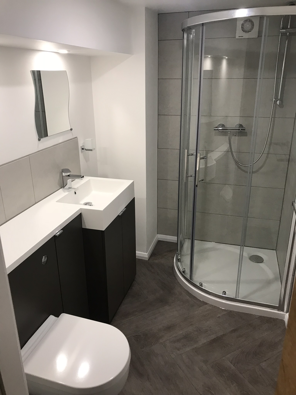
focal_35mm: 28
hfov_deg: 49.7
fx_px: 319
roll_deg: +0.1
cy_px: 198
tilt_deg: -20.3
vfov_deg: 63.4
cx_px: 148
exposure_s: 1/33
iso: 40
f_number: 1.8
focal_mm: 3.99
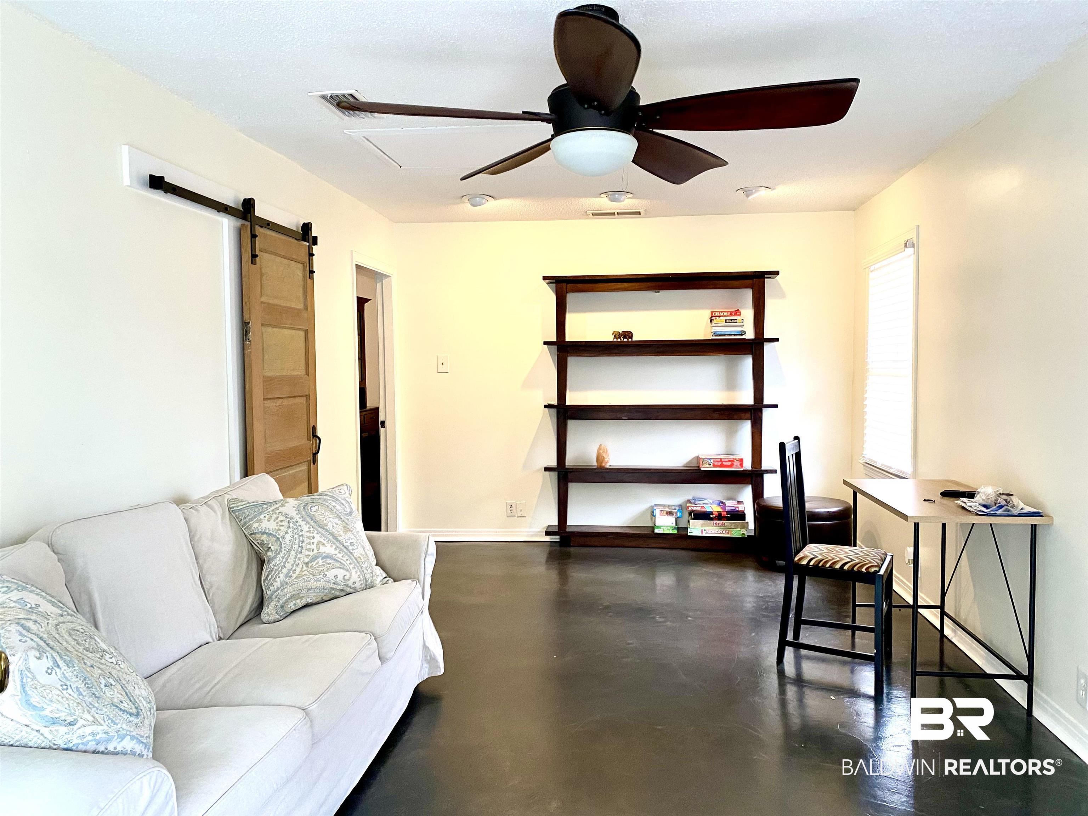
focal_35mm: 26
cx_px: 544
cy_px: 408
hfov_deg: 67.3
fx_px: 817
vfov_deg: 53.1
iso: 160
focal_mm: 4.25
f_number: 1.8
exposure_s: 1/60
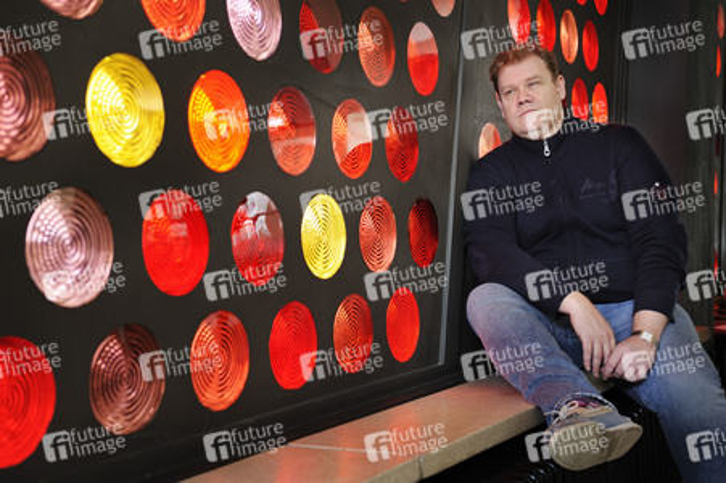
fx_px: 1108
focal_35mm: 55
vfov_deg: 24.6
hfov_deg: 36.3
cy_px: 242
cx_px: 363
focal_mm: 55
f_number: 2.8
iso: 400
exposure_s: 1/40
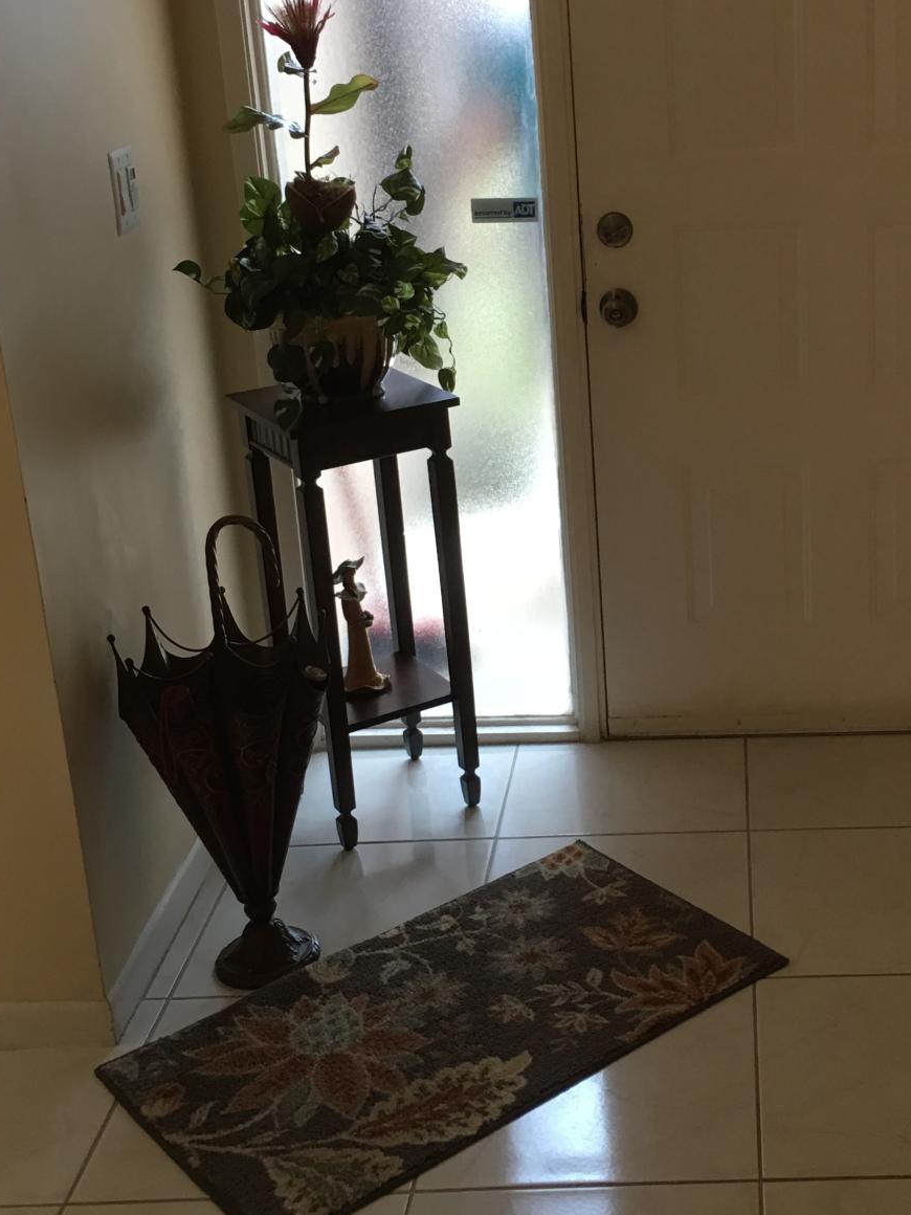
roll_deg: +2.1
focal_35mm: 50
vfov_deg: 38.0
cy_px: 477
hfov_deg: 28.6
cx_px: 707
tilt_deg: -16.0
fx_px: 1754
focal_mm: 4.15
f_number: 2.2
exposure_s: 1/15
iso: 32
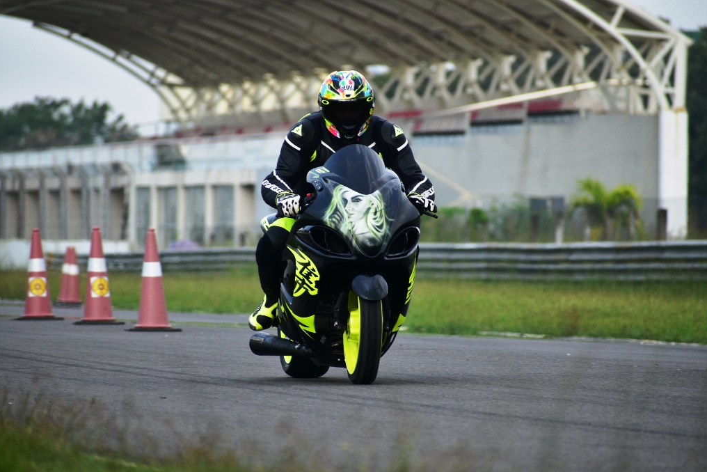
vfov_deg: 3.5
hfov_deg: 5.2
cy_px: 237
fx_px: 7720
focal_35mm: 393
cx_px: 354
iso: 400
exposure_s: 1/1000
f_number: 6.3
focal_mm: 260
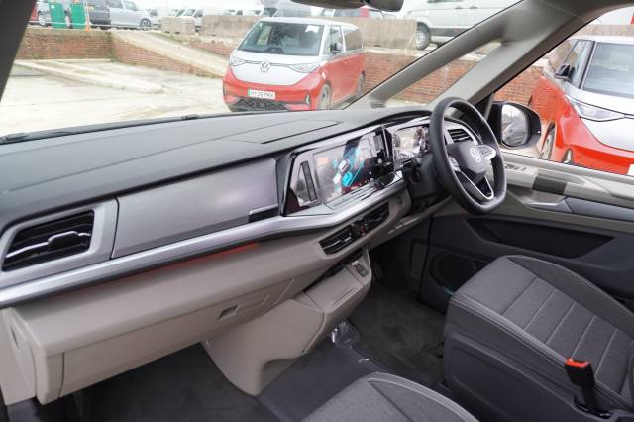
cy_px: 211
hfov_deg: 73.8
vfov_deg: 53.1
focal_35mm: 24
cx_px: 317
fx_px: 422
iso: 400
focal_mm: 16
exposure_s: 1/60
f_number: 4
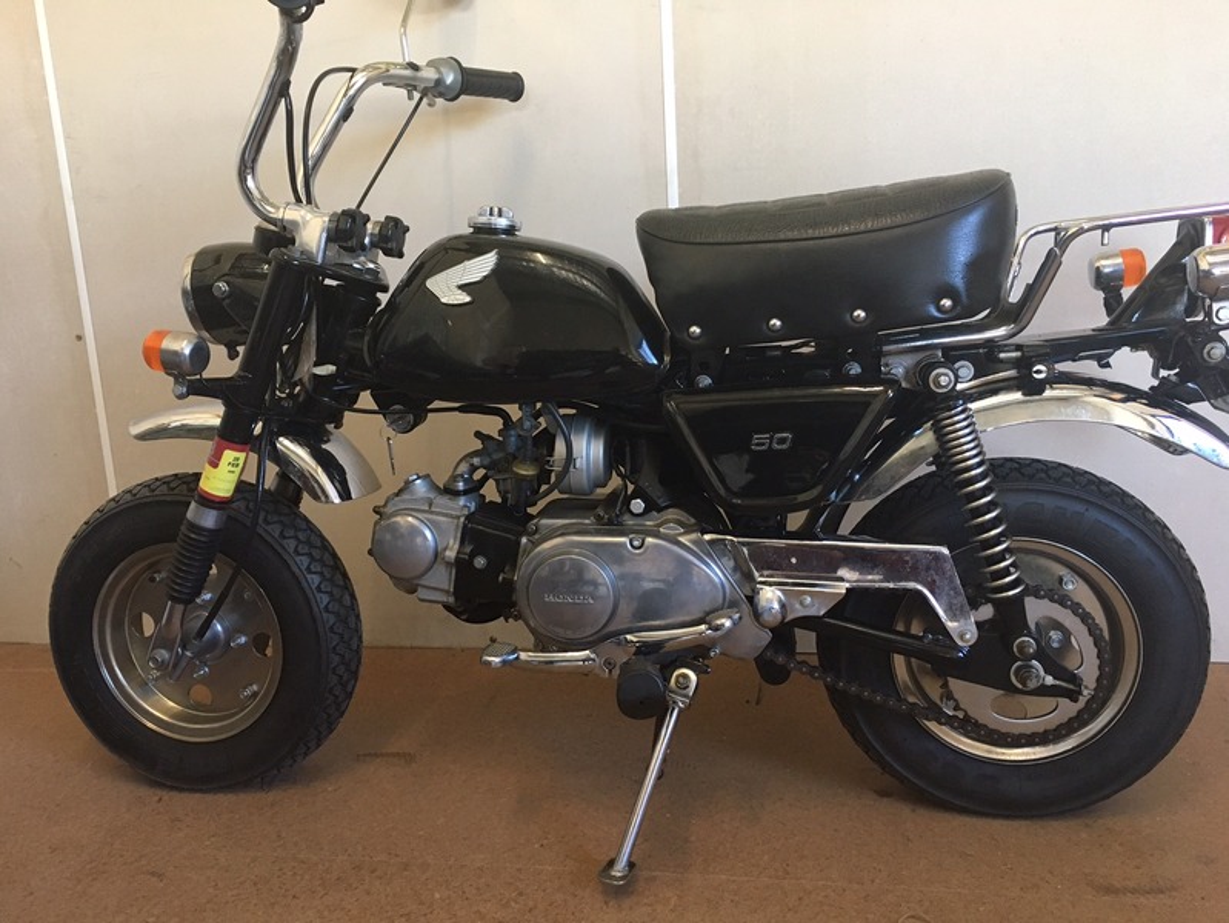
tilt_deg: -10.5
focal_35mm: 29
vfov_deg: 48.3
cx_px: 614
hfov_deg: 61.6
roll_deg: +2.8
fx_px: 1030
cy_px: 462
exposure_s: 1/33
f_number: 2.2
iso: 160
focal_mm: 4.15
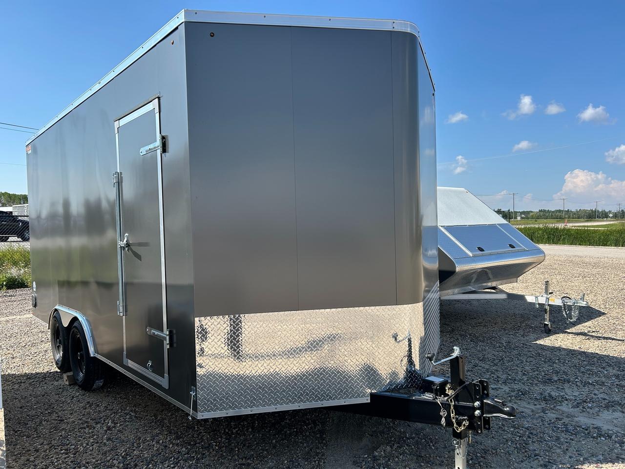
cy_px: 234
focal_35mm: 26
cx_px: 312
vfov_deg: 53.1
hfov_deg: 67.3
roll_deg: +0.3
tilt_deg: -1.5
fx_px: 469
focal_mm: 5.7
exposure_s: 1/2994
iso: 50
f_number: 1.5
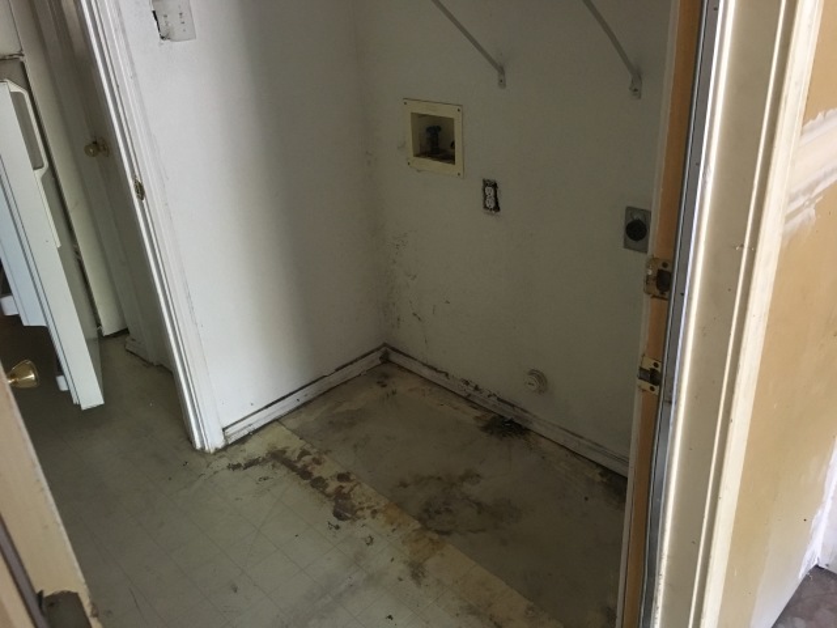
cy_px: 314
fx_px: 701
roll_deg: +5.8
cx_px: 418
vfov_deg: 48.2
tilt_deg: -27.3
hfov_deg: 61.7
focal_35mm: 29
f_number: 2.2
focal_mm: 4.15
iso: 200
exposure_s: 1/30
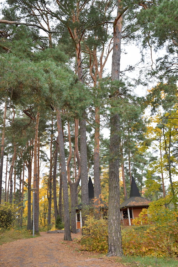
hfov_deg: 36.9
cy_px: 134
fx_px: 267
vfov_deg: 53.1
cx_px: 89
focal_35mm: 36
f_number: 7.1
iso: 400
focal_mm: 24
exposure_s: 1/200
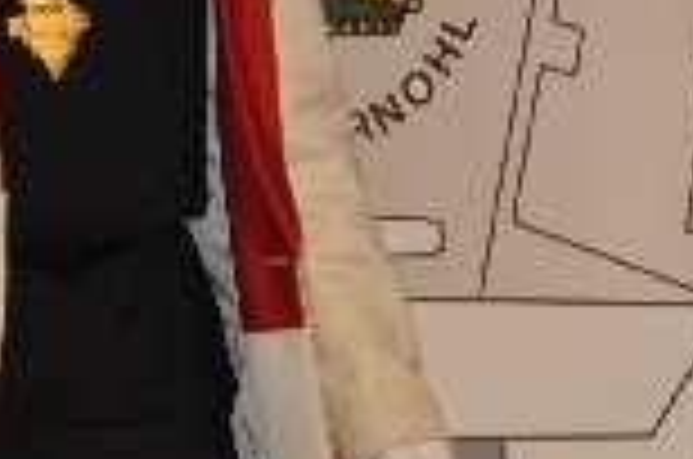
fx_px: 6282
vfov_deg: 4.2
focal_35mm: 327
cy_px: -155
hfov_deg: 6.3
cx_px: -220
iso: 400
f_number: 4.8
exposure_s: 1/60
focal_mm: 42
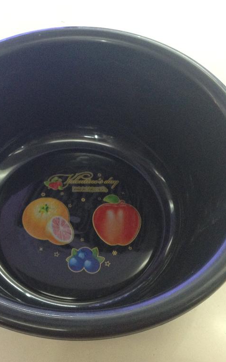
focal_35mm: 50
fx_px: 493
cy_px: 181
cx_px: 72
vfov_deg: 40.3
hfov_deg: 25.7
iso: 320
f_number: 2.4
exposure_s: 1/20
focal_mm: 4.28
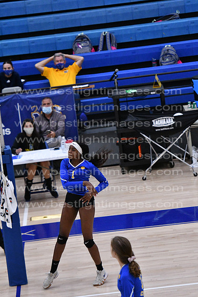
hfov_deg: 6.3
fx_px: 1793
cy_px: 148
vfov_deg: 9.5
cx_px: 99
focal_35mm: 218
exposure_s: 1/1250
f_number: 3.2
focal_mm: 145
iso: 6400
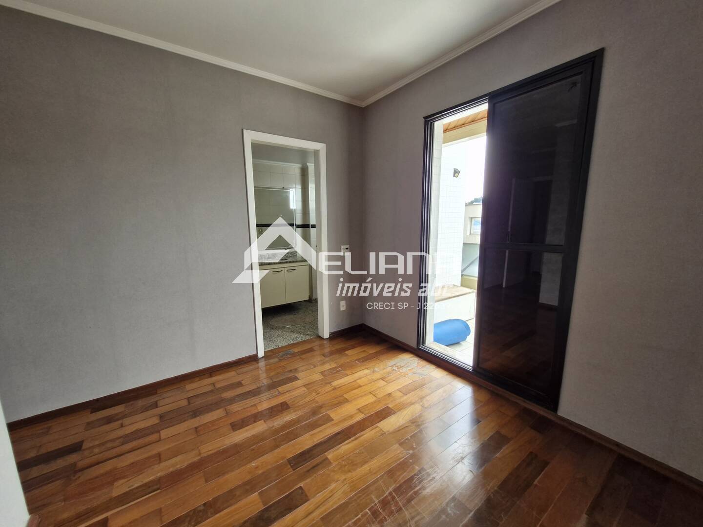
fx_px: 264
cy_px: 264
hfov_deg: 106.2
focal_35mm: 13
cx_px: 352
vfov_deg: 89.9
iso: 50
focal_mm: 1.74
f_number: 2.2
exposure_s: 1/60
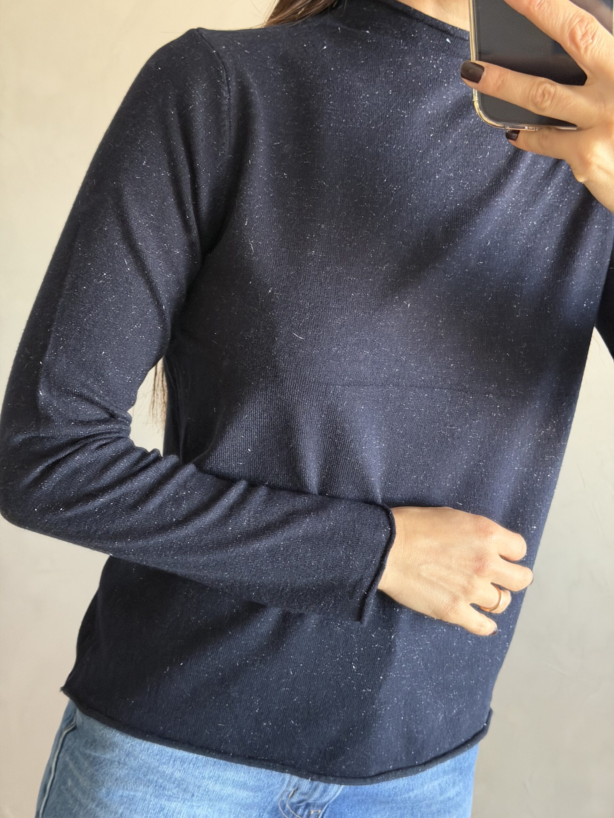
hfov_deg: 30.3
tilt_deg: -33.1
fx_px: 1135
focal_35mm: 48
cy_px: 409
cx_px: 307
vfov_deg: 39.7
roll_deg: -12.3
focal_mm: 6.76
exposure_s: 1/30
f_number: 1.78
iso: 800
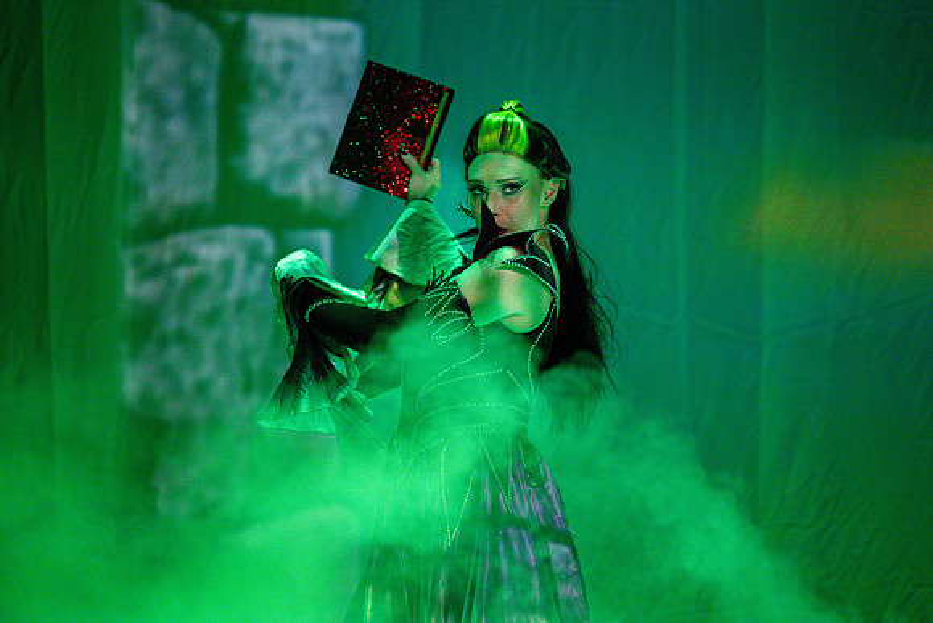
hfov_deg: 10.8
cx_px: 466
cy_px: 312
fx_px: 4925
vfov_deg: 7.2
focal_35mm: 190
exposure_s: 1/800
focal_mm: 190
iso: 5000
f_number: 2.8
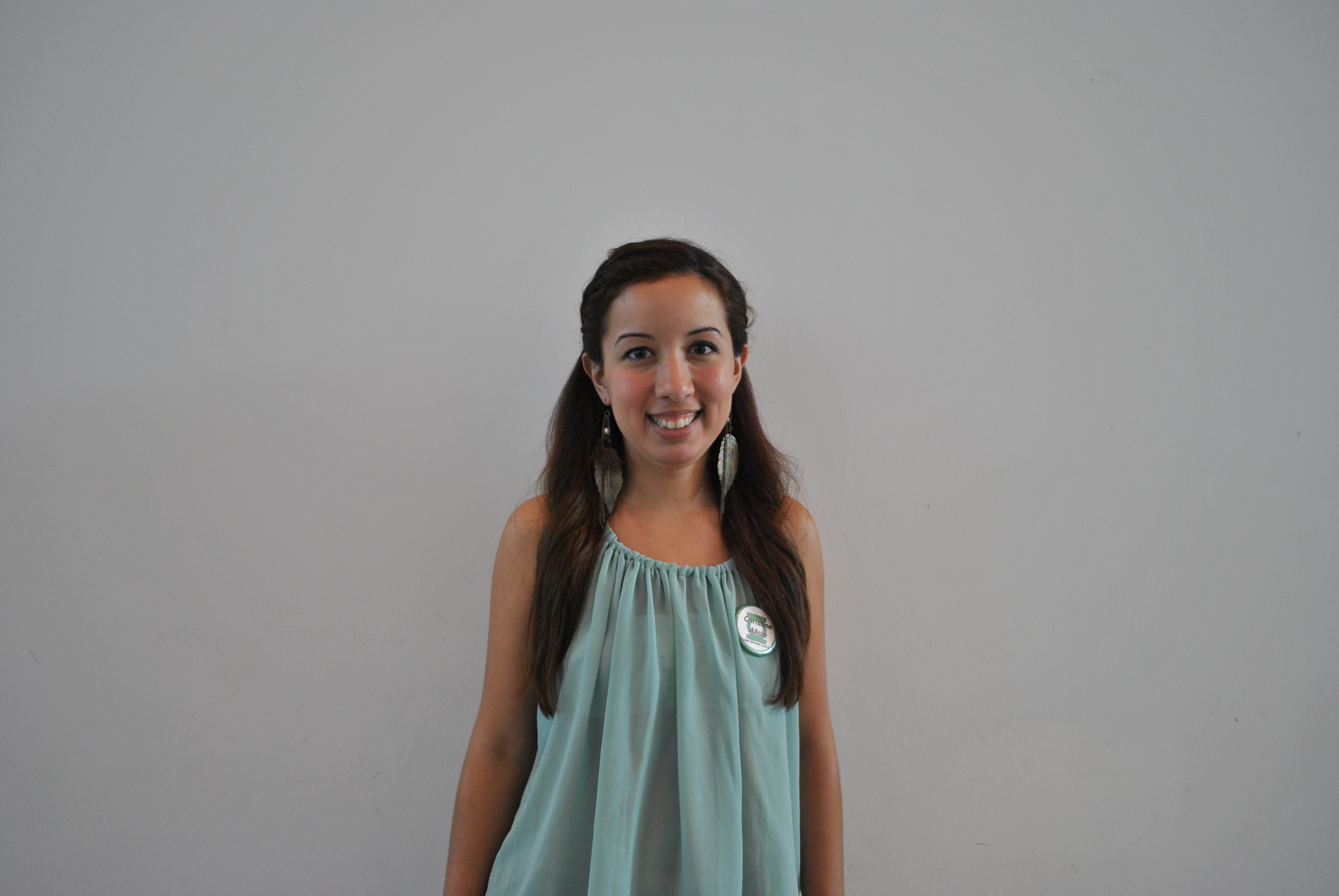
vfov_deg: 48.0
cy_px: 448
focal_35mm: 27
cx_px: 670
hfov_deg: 67.3
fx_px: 1005
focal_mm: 18
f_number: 3.5
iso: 200
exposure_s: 1/40
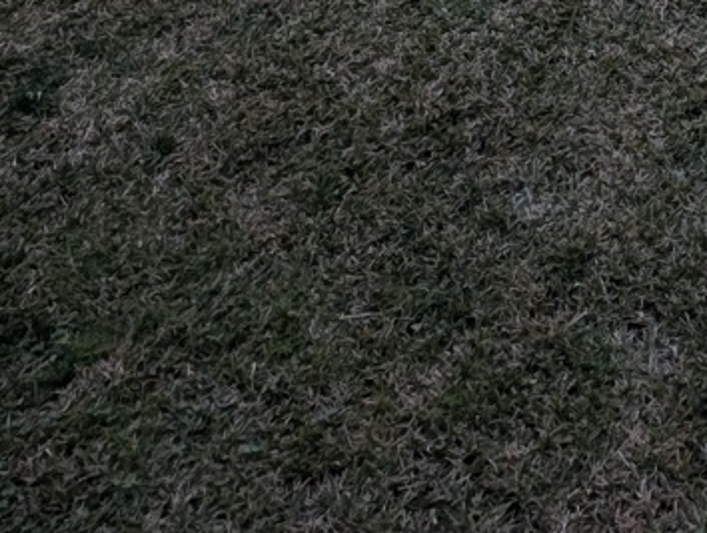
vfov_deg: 14.1
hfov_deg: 26.6
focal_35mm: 65
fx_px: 1330
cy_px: -793
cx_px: 841
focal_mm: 2.23
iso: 37
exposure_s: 1/1172
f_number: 1.95
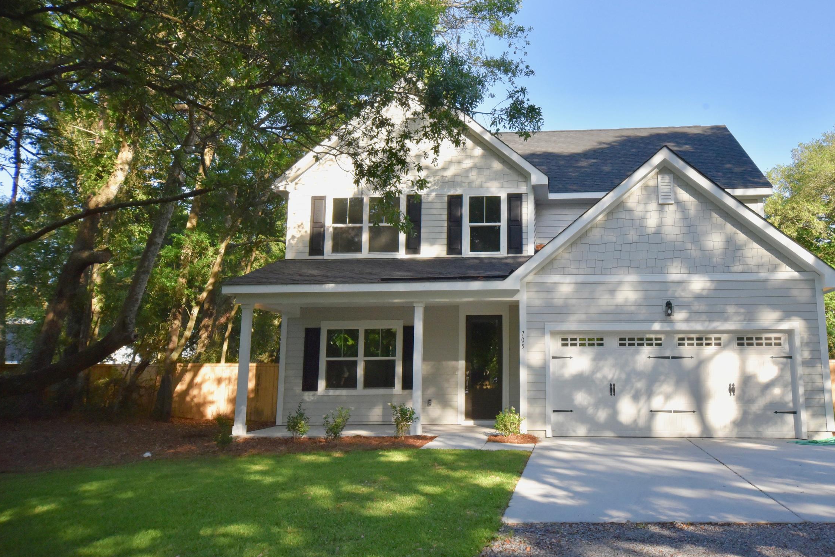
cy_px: 245
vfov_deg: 41.1
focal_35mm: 32
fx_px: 742
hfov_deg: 58.0
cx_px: 517
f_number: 13
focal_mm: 24
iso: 2000
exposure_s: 1/640
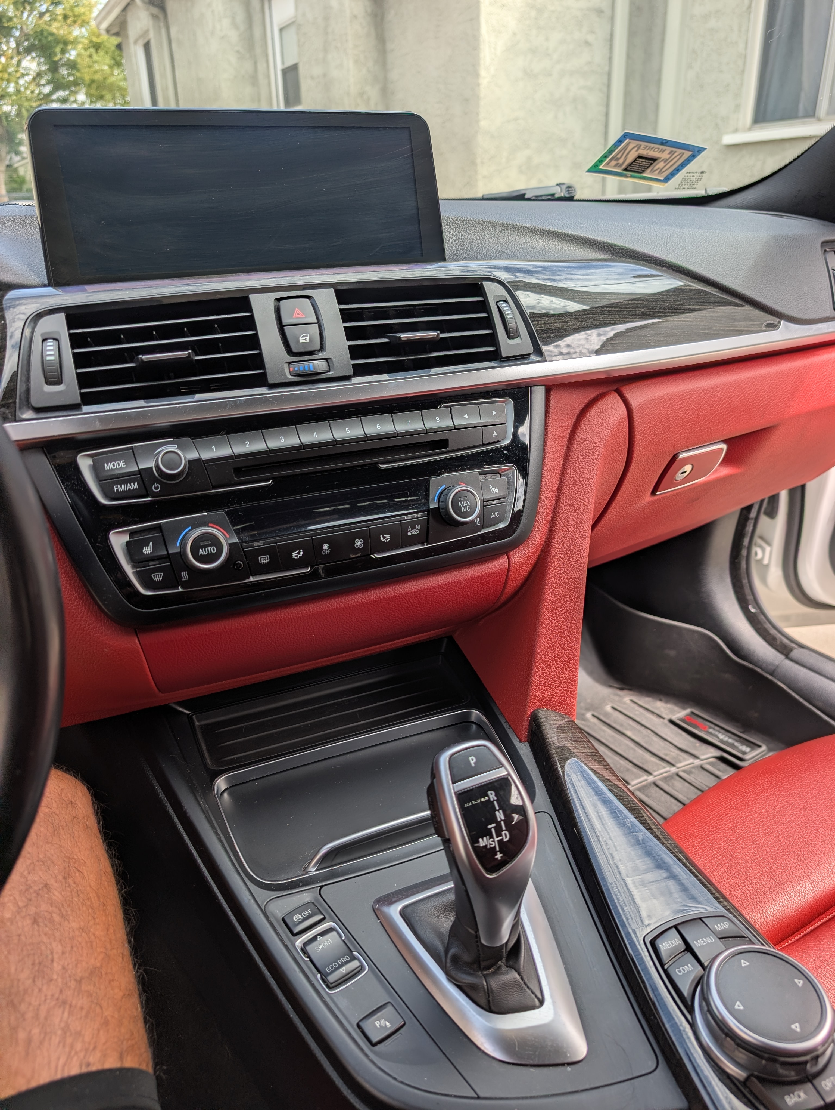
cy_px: 555
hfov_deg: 56.9
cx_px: 418
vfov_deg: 71.5
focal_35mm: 24
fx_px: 770
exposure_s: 1/232
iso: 18
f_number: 1.68
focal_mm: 6.9
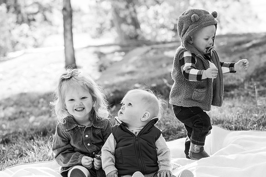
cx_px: 133
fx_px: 798
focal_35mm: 108
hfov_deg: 18.9
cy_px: 88
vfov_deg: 12.7
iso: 1600
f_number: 6.3
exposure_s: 1/320
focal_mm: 108
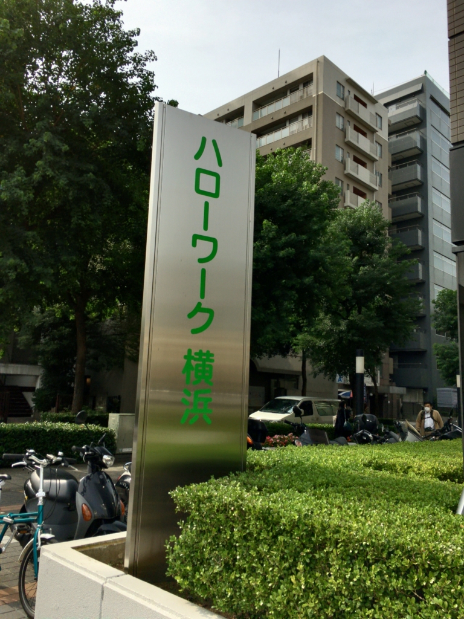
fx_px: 518
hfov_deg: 48.2
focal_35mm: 29
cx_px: 232
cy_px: 310
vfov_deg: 61.7
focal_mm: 4.15
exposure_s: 1/1374
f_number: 2.2
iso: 25
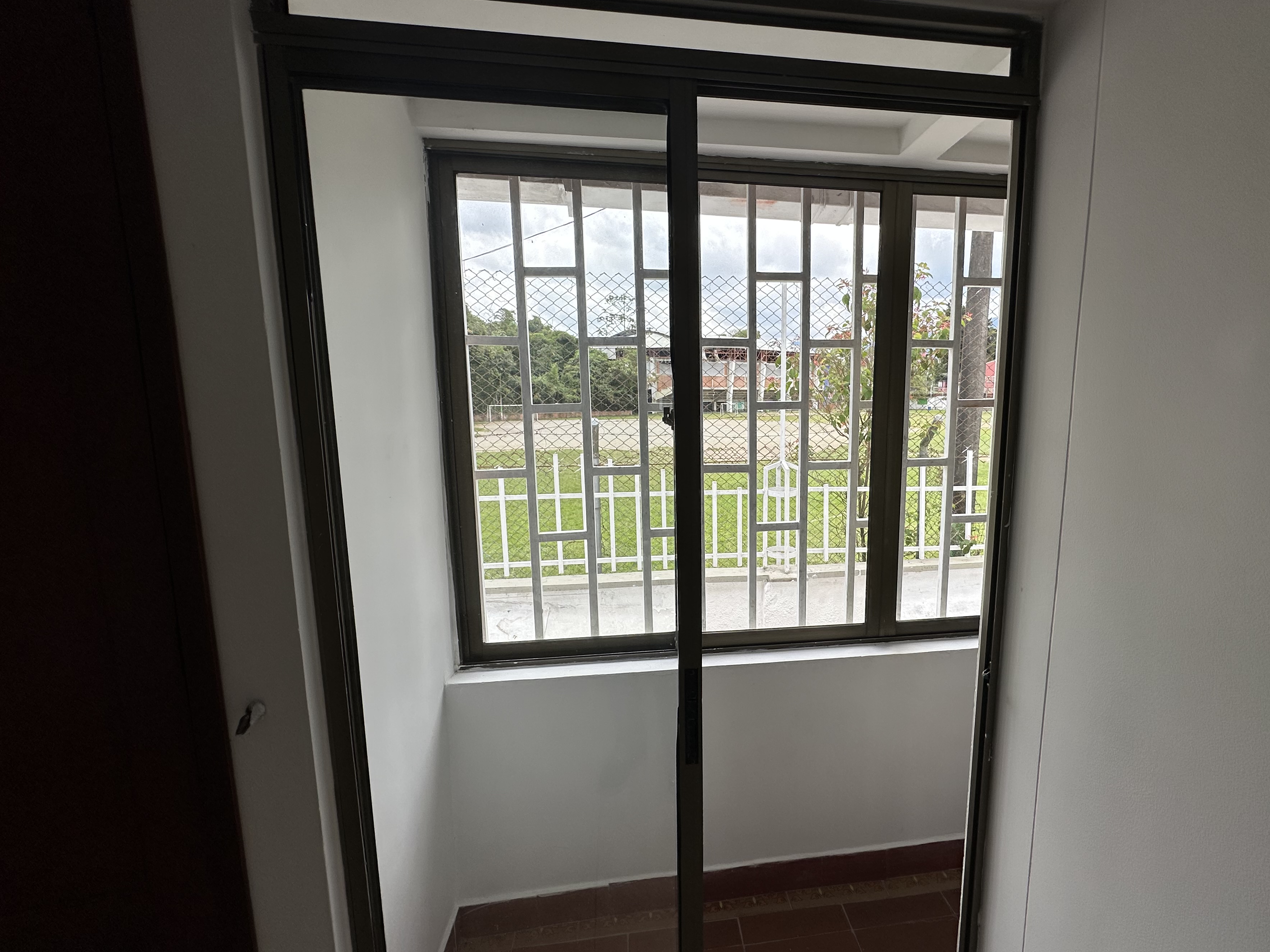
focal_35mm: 16
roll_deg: -0.5
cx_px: 720
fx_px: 587
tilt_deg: -7.8
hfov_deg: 94.0
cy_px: 481
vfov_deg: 78.1
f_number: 2.2
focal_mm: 2.22
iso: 40
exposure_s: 1/584
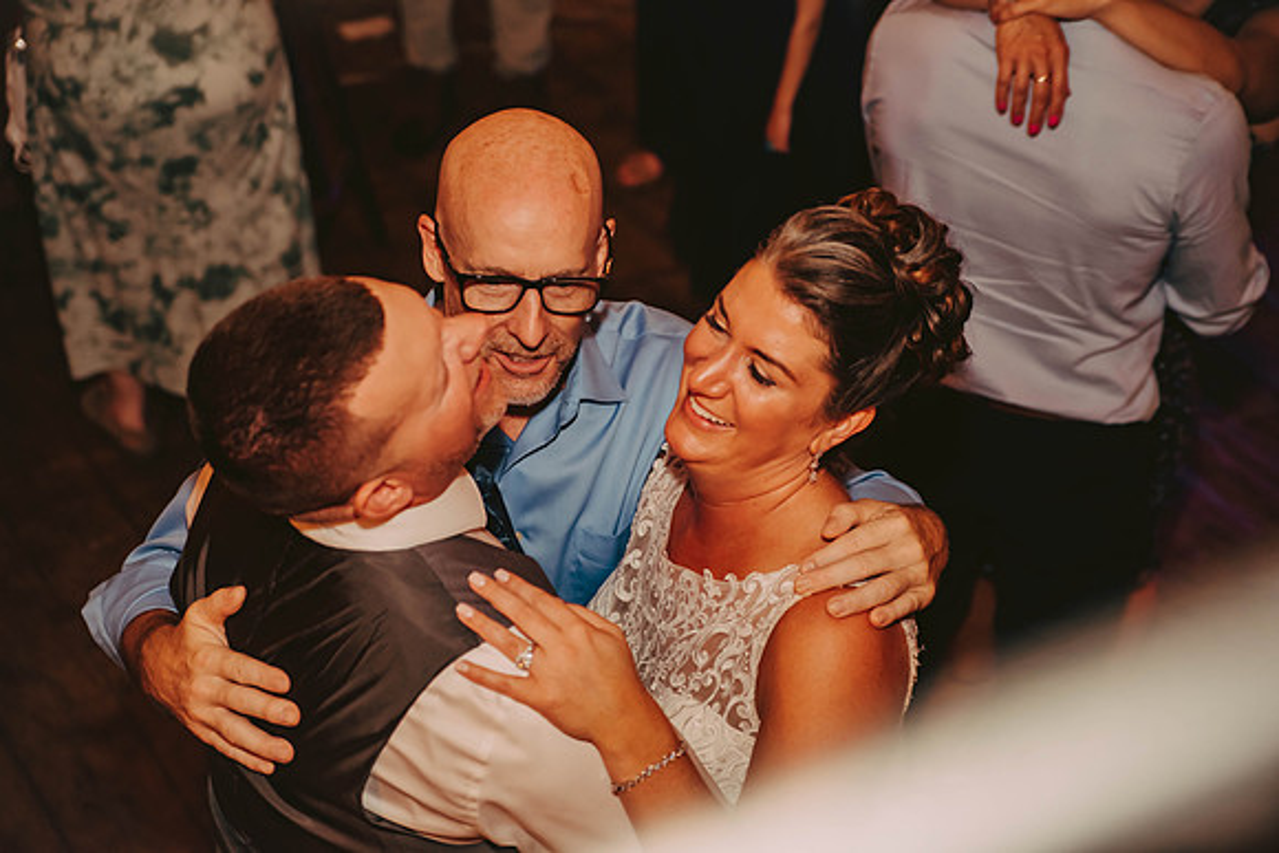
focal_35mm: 75
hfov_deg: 27.0
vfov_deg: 18.2
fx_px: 2665
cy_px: 426
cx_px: 640
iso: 1250
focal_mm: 75
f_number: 2.8
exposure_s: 1/125
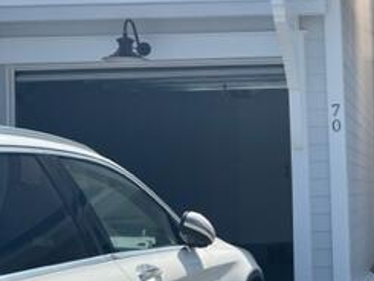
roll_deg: +1.4
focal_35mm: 68
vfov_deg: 21.6
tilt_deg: +1.3
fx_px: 735
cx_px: 438
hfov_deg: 25.8
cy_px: 166
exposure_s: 1/3257
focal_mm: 5.1
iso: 32
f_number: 1.6
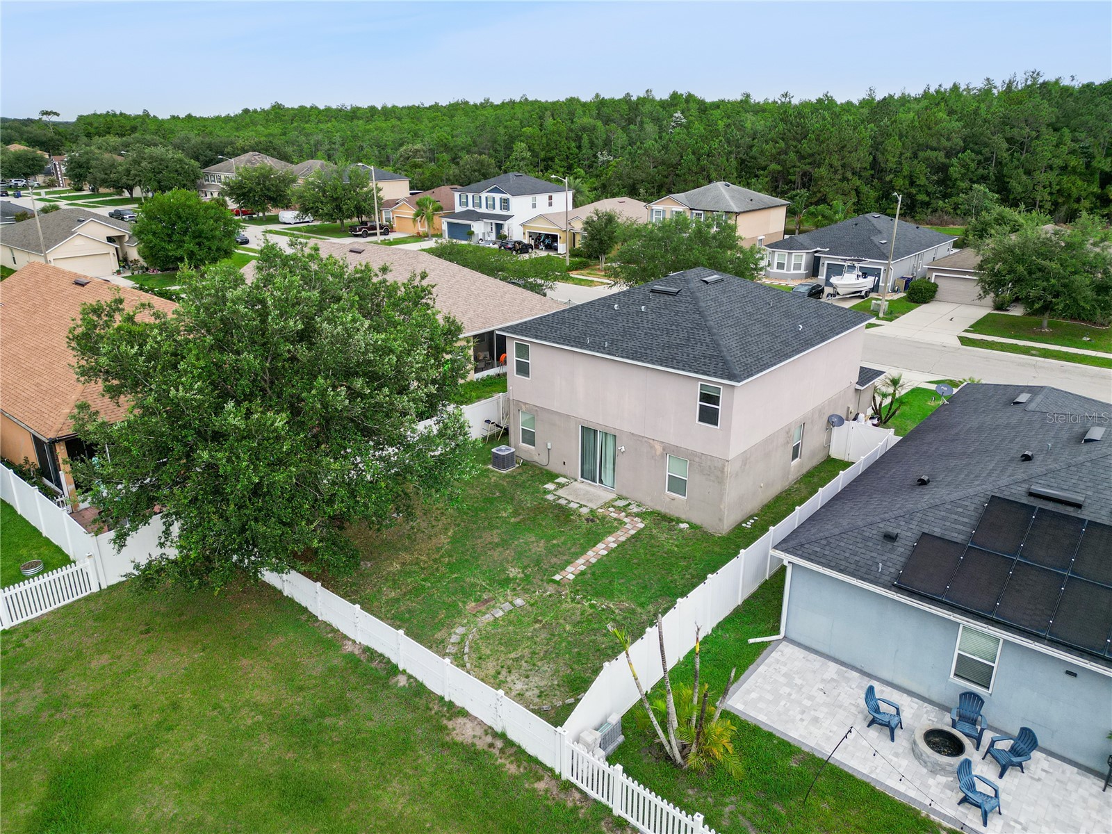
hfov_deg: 71.6
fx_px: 771
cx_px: 556
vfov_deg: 56.8
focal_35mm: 24
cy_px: 417
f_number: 1.7
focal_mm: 6.7
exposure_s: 1/1500
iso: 200
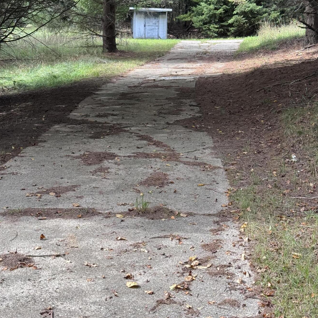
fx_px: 665
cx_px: 159
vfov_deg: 26.6
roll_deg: -0.9
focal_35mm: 64
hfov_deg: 26.9
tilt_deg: -1.2
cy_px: 89
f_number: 1.78
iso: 64
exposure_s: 1/394
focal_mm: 6.76
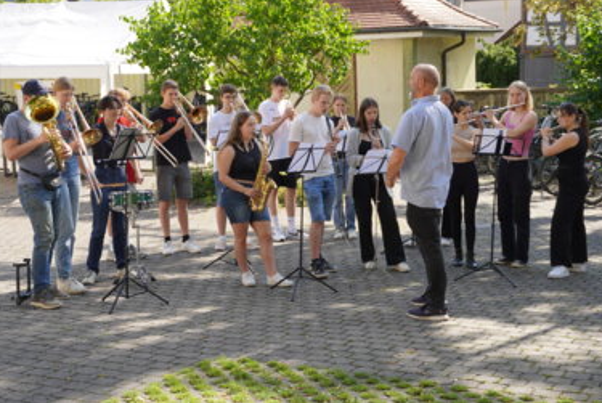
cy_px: 190
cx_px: 291
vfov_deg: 20.8
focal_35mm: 66
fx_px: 1097
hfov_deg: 30.7
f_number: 5
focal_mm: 41
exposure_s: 1/160
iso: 100
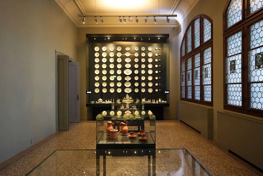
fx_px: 175
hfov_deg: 73.7
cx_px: 132
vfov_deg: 53.1
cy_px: 88
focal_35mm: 24
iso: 3200
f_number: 3.5
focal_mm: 24
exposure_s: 1/80
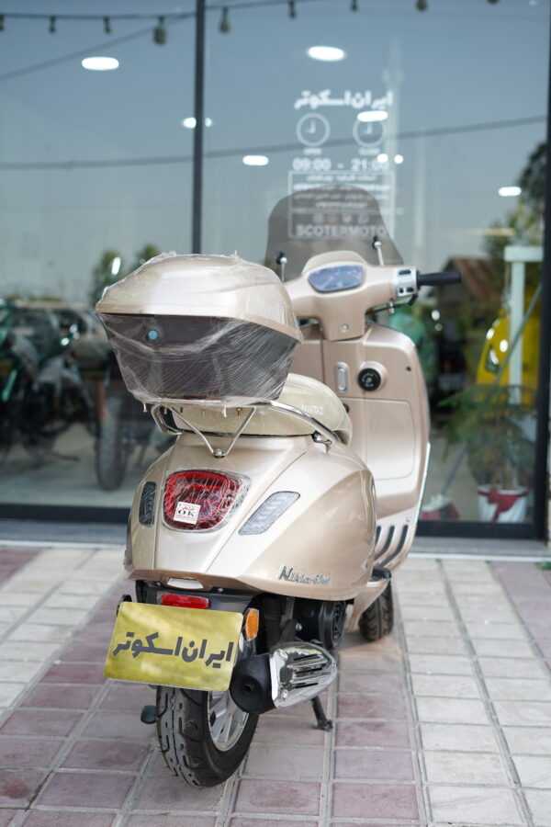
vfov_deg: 39.6
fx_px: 1148
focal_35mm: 50
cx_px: 276
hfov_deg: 27.0
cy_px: 414
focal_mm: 50
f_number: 2.8
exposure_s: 1/400
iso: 200
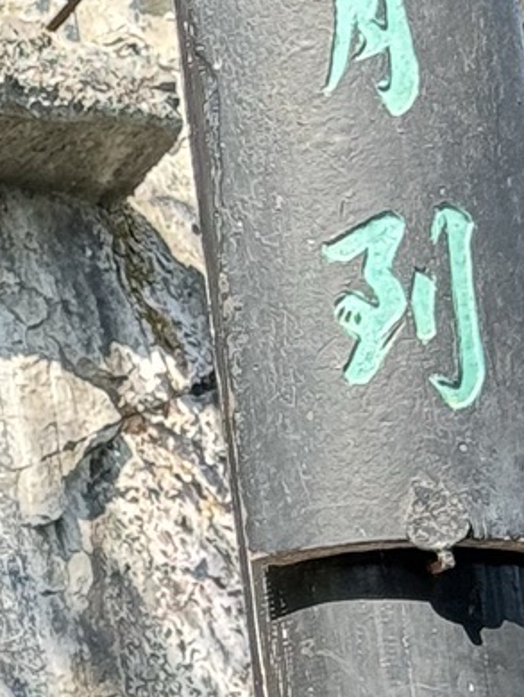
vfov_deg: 7.9
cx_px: -762
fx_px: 4960
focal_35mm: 246
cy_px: -309
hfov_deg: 5.8
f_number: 1.78
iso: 64
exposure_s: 1/289
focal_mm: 6.76
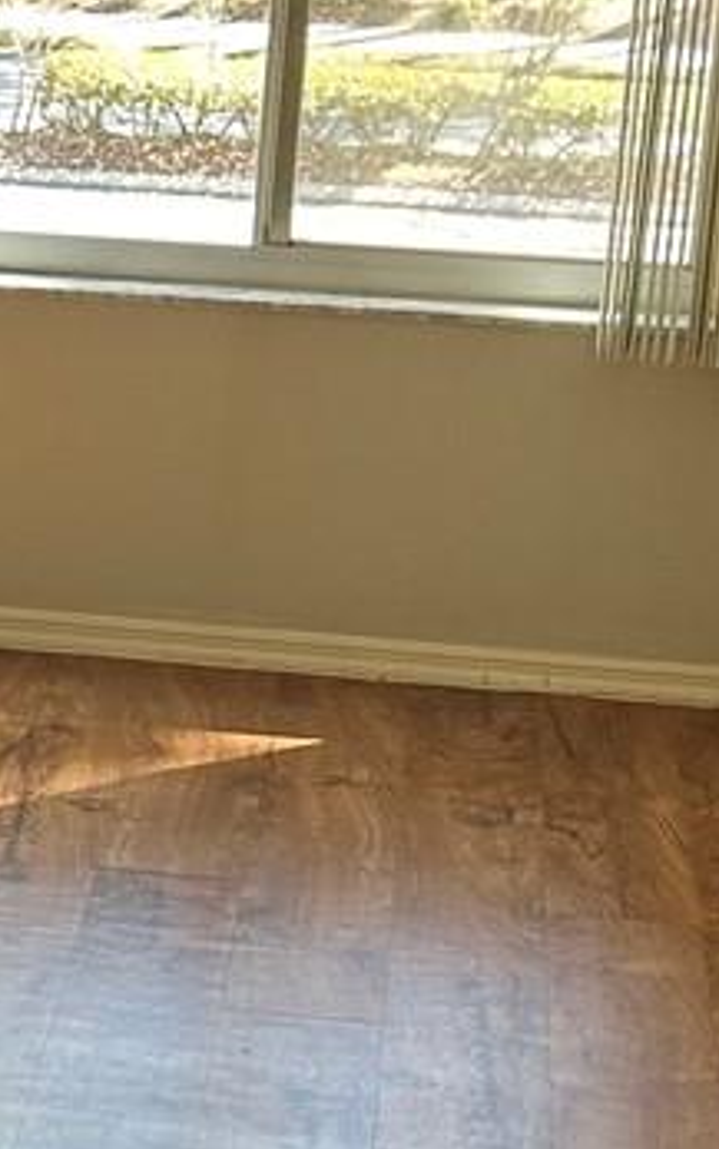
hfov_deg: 9.9
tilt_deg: -16.5
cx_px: -431
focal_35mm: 127
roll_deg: -1.7
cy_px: 659
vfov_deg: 16.4
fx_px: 3980
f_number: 1.5
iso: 50
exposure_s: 1/121
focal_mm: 5.7
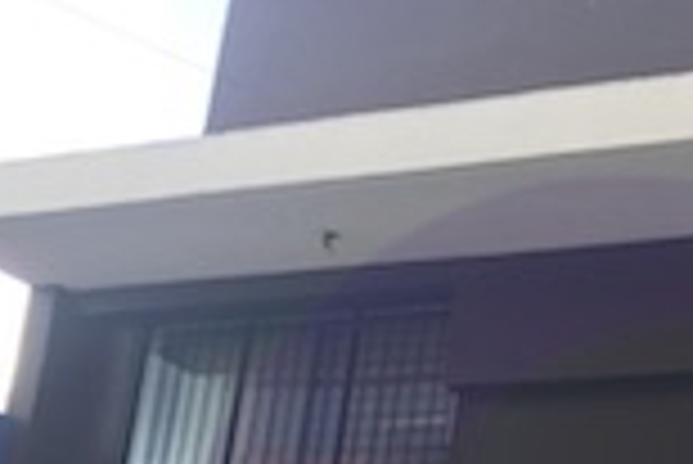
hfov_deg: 20.6
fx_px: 1734
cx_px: 909
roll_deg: -4.8
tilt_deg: +10.5
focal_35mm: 90
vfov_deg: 14.2
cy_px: 701
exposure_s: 1/40
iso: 32
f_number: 2.2
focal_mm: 4.15
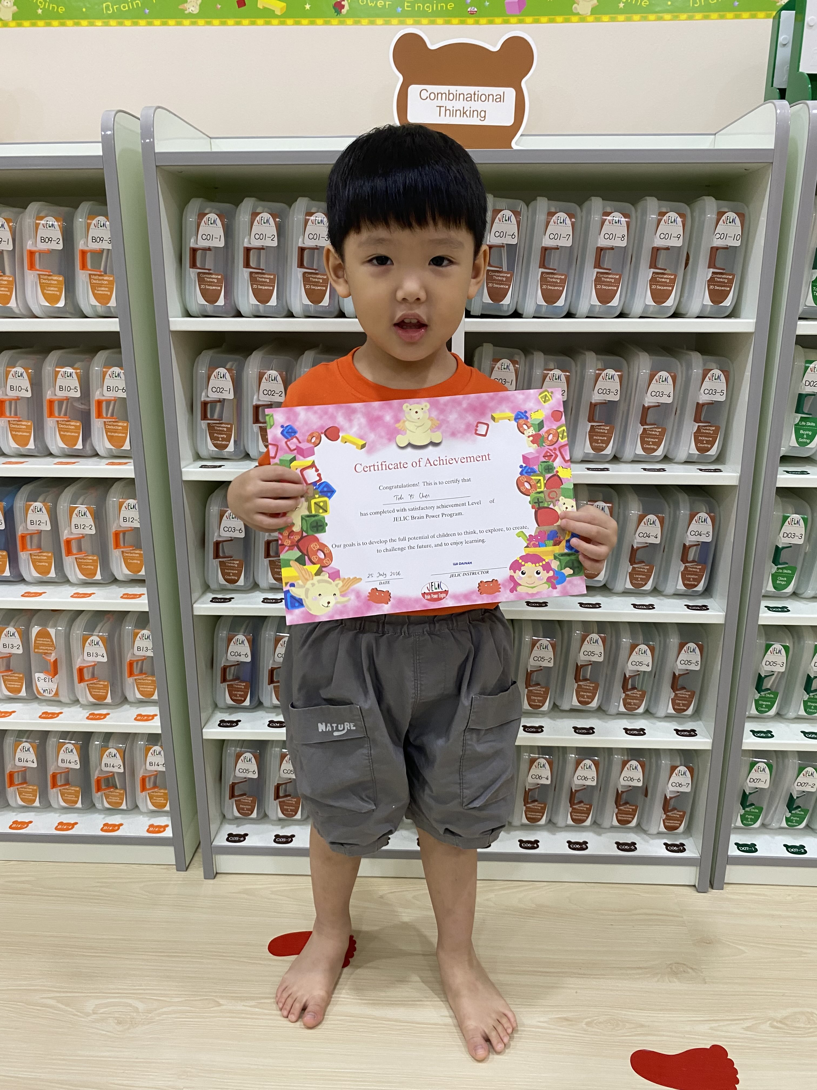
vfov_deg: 67.3
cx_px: 408
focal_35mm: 26
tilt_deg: -13.9
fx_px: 818
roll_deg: -0.8
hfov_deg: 53.1
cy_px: 545
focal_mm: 4.25
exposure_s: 1/50
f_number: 1.8
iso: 125
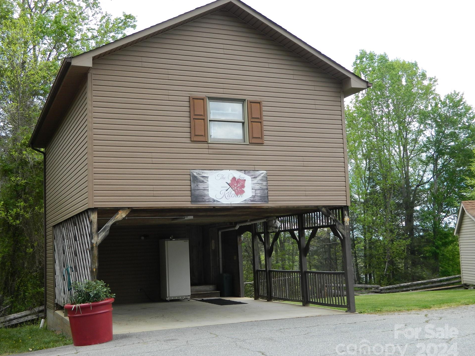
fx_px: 604
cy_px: 180
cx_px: 222
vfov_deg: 32.9
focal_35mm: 44
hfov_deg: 42.9
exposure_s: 1/200
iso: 80
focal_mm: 7.3
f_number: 3.5
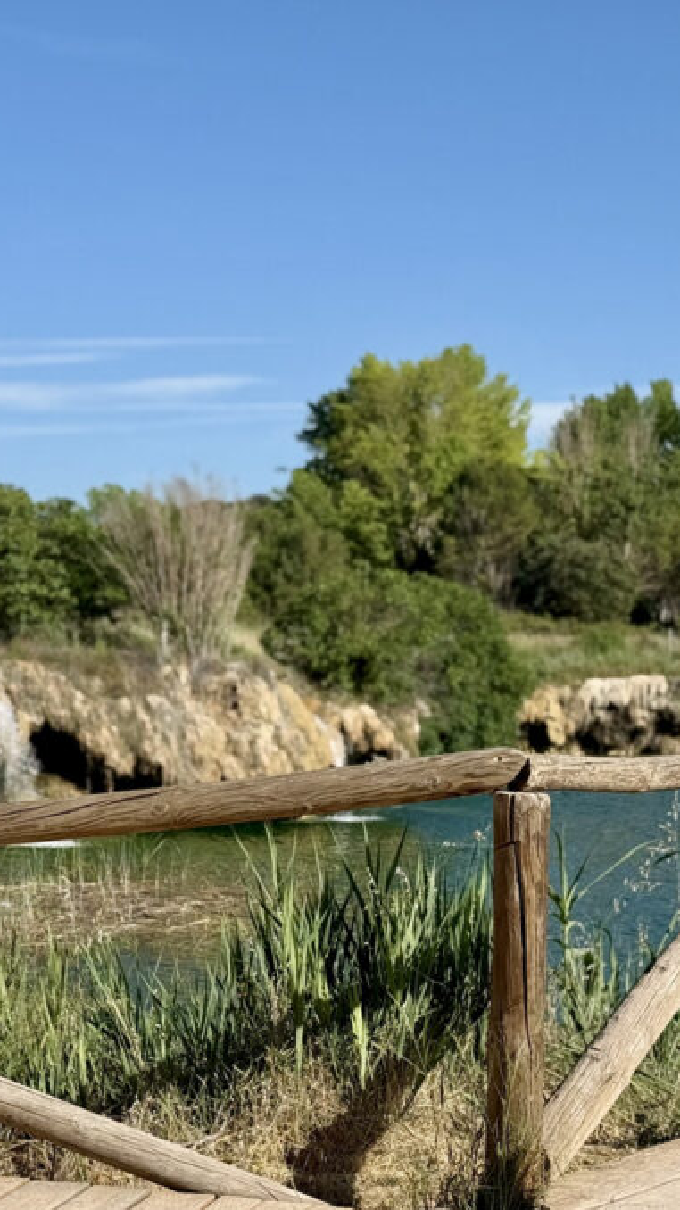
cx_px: 79
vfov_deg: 26.9
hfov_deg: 15.1
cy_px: 642
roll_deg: -0.4
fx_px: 2534
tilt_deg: +0.7
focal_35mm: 79
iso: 64
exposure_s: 1/5587
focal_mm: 6.76
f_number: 1.78
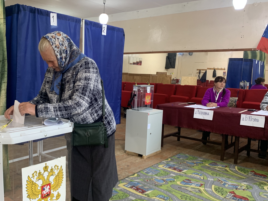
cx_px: 98
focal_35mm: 34
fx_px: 263
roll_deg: -1.7
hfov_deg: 53.3
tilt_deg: -9.3
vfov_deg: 41.8
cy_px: 105
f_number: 1.8
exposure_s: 1/60
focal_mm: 4.25
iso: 200
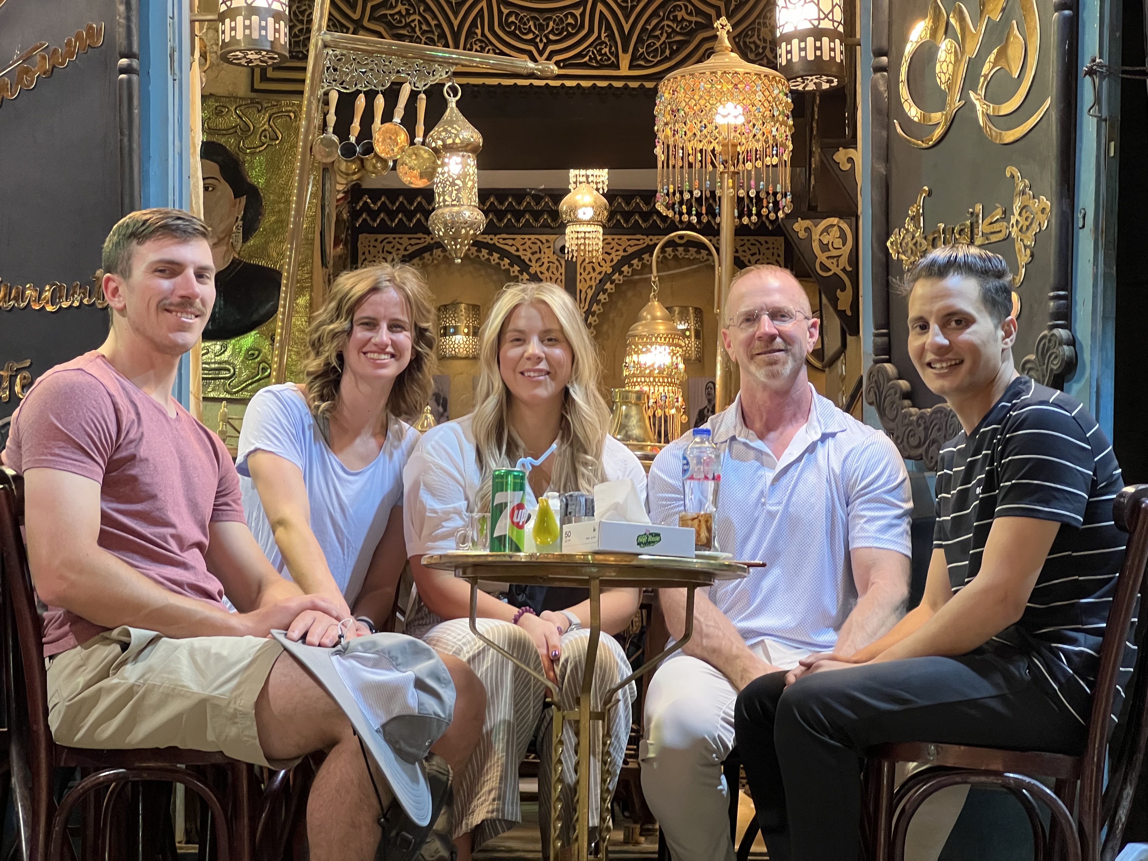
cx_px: 574
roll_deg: -0.3
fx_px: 2554
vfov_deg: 19.1
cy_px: 430
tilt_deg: +5.8
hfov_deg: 25.3
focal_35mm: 77
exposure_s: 1/50
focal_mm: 9
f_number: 2.8
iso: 500
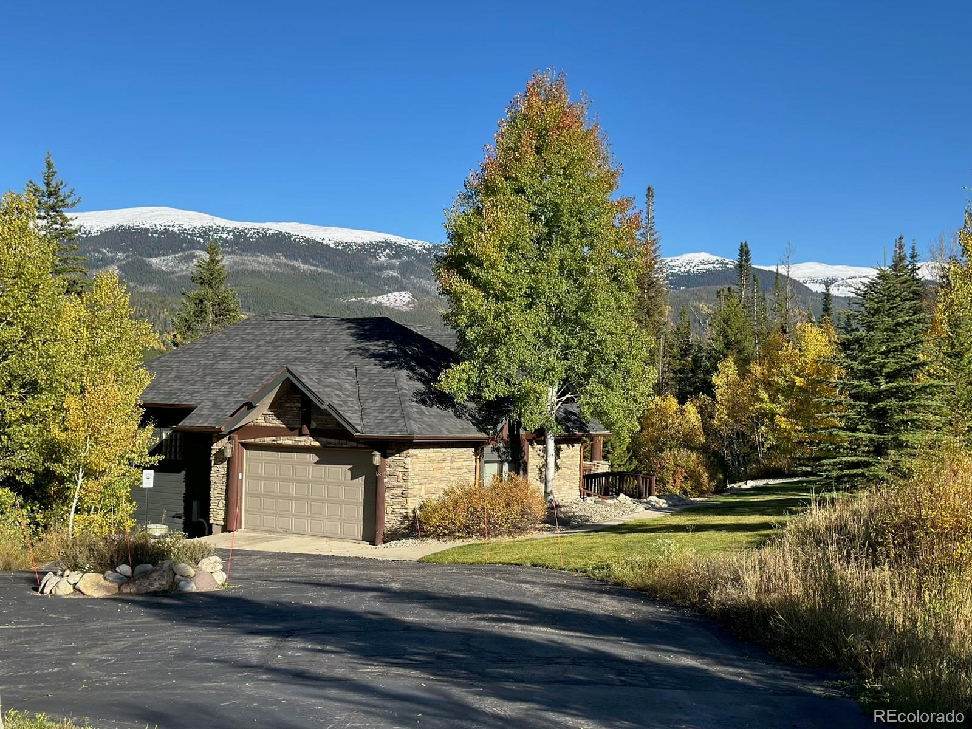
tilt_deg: +1.2
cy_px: 364
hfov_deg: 39.7
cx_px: 486
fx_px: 1348
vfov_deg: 30.3
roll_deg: -1.9
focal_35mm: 48
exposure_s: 1/4566
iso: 100
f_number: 1.78
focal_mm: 6.86
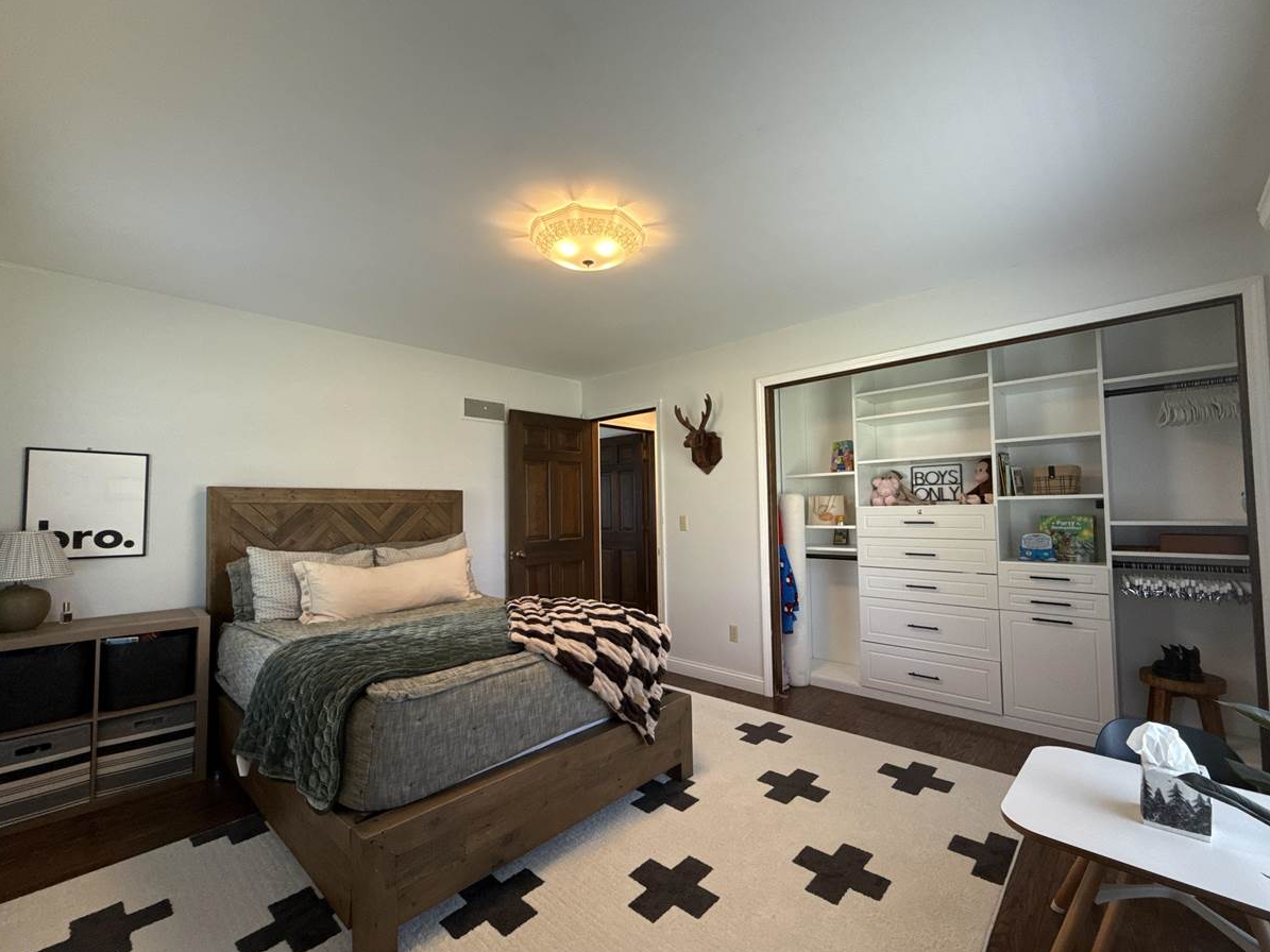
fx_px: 550
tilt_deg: +2.9
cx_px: 642
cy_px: 490
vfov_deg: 81.7
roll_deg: +0.6
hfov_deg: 98.2
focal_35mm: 15
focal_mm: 2.22
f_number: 2.2
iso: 320
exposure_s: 1/120
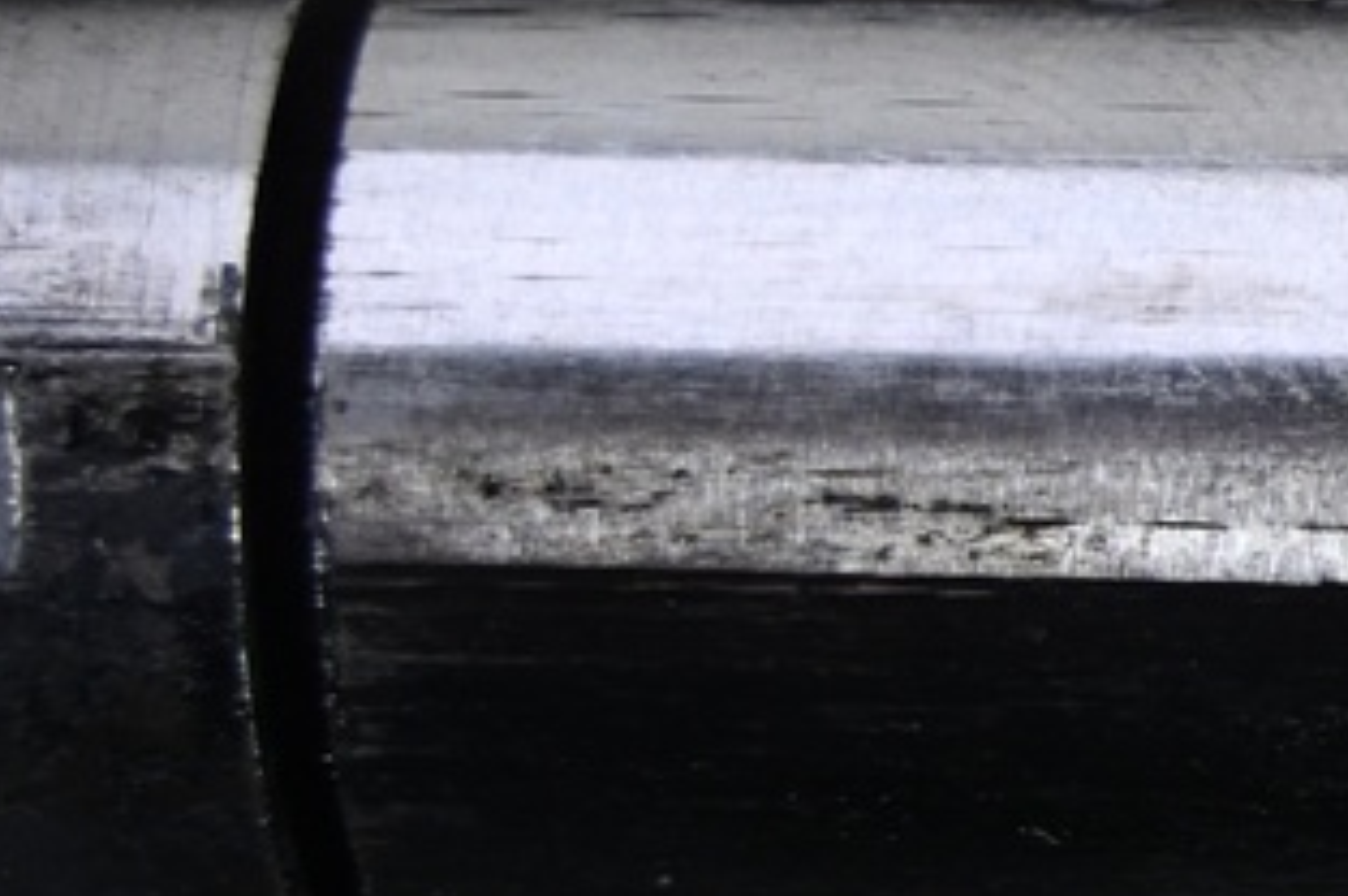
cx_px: 3867
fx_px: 10623
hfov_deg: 6.7
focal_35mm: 284
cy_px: 814
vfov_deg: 4.8
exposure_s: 1/100
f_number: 5
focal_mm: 37
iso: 320
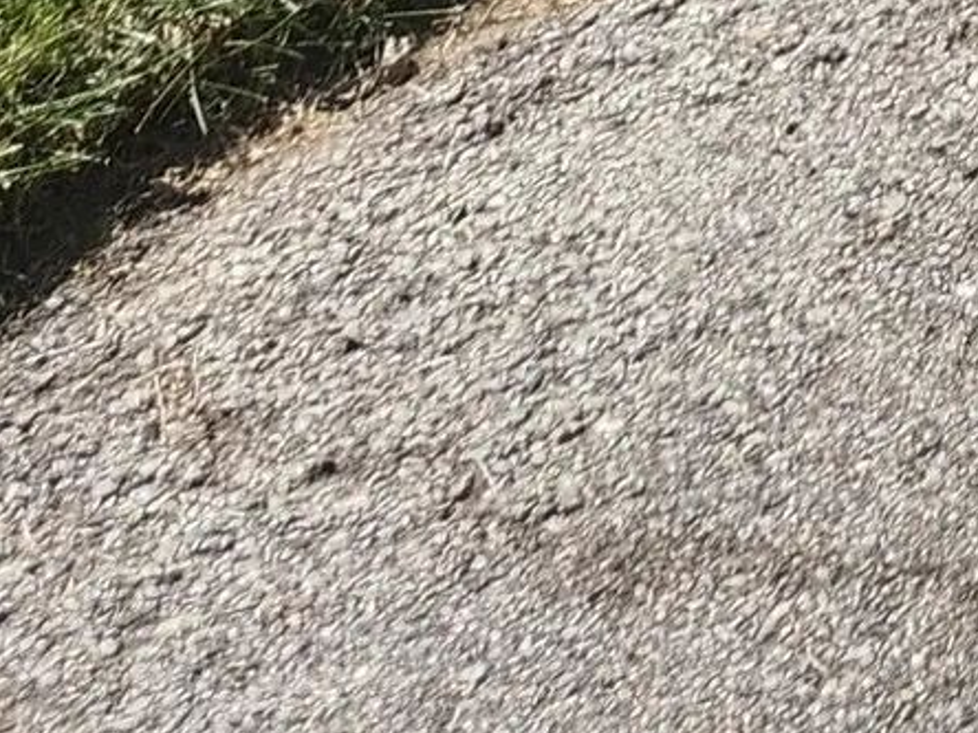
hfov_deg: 10.8
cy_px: -1768
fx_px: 4492
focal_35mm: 159
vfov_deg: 7.6
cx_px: 2216
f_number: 1.8
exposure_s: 1/978
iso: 25
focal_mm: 5.54
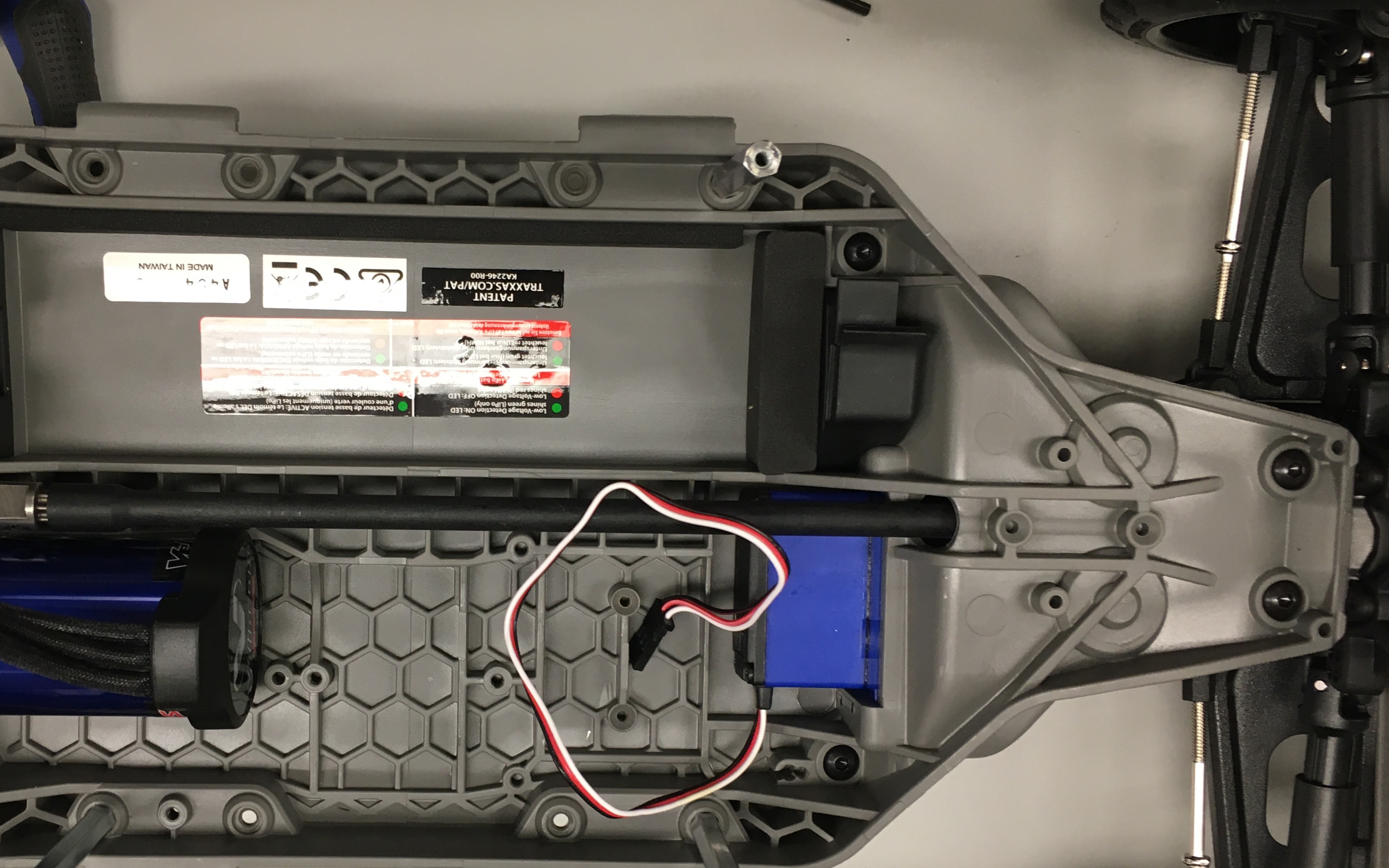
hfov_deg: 50.0
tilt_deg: -84.7
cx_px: 546
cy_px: 514
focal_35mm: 39
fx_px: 1476
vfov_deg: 32.7
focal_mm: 4.15
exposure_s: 1/30
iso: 64
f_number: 2.2
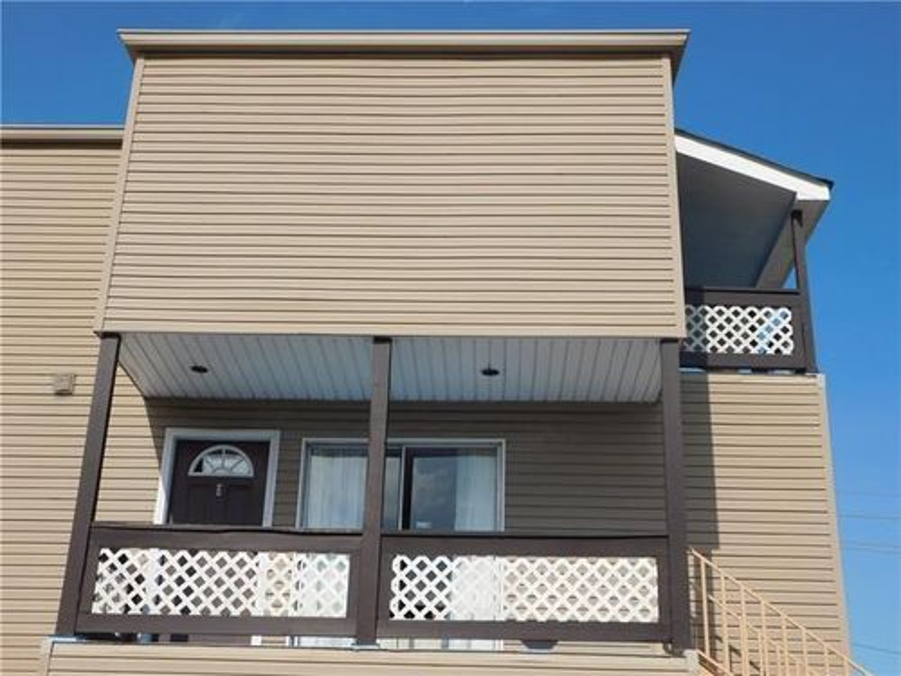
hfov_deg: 42.1
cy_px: 338
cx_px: 450
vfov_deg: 32.2
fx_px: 1171
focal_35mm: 45
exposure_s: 1/500
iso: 125
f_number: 7.4
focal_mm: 8
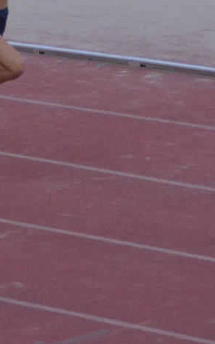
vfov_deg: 4.7
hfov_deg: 3.0
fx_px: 4143
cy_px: -111
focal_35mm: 442
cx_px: -149
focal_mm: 66
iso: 1600
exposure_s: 1/500
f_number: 5.3
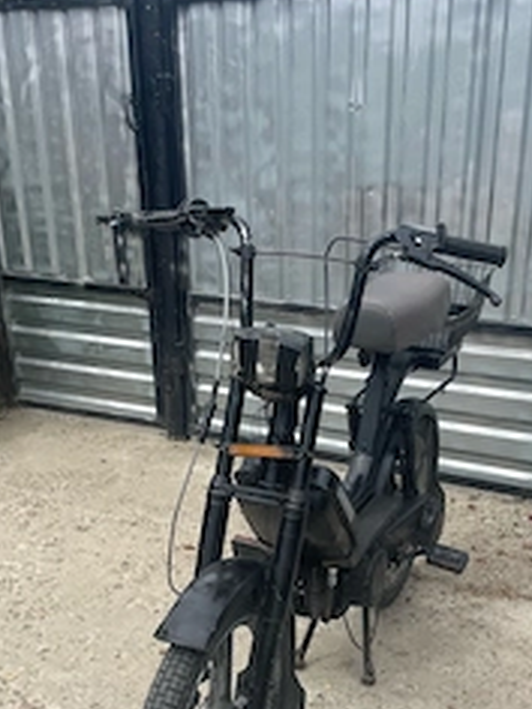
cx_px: 319
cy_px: 559
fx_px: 902
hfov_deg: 32.8
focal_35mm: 44
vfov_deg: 41.3
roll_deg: -0.4
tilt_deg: -25.5
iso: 50
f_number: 1.6
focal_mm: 4.2
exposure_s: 1/2398
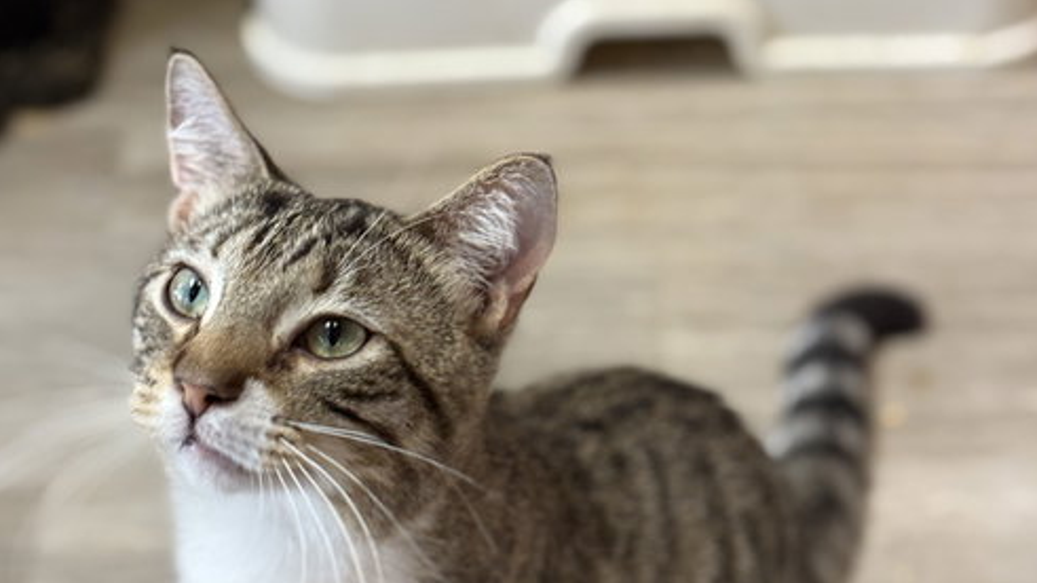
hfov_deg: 29.8
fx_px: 1952
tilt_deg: -48.4
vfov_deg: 16.7
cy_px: 548
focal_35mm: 71
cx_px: 524
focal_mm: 6.76
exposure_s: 1/45
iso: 250
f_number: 1.78
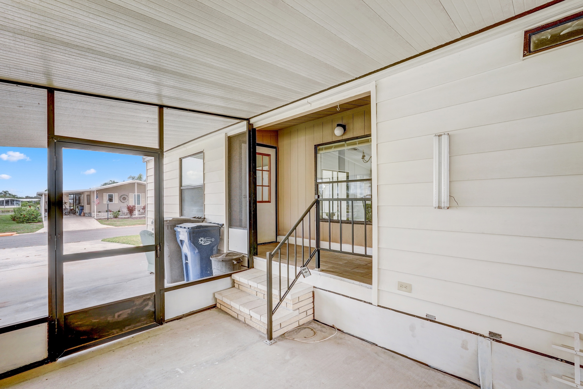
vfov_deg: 73.8
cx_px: 292
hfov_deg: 96.7
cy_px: 194
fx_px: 259
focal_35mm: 16
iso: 400
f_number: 8
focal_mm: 16
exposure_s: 1/60
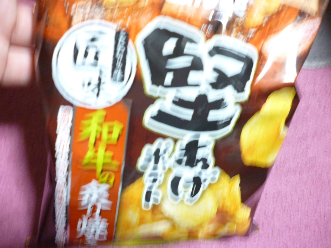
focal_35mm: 28
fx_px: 268
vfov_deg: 49.7
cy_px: 124
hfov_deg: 63.4
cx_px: 166
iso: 400
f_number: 3.1
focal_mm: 5
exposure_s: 1/8
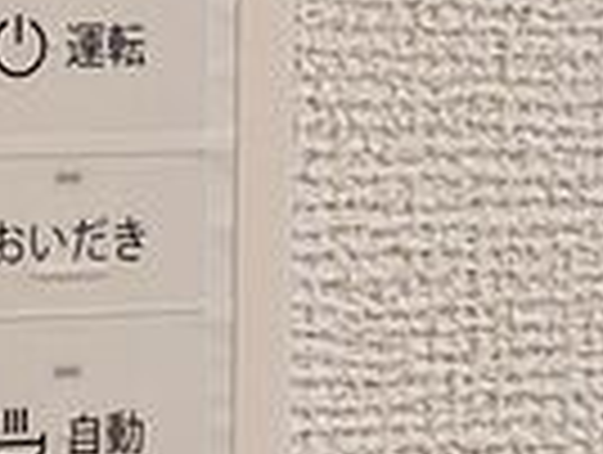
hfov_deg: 8.0
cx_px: -234
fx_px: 4241
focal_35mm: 243
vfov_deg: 6.1
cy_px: 148
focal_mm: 5.43
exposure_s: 1/50
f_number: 1.89
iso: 156
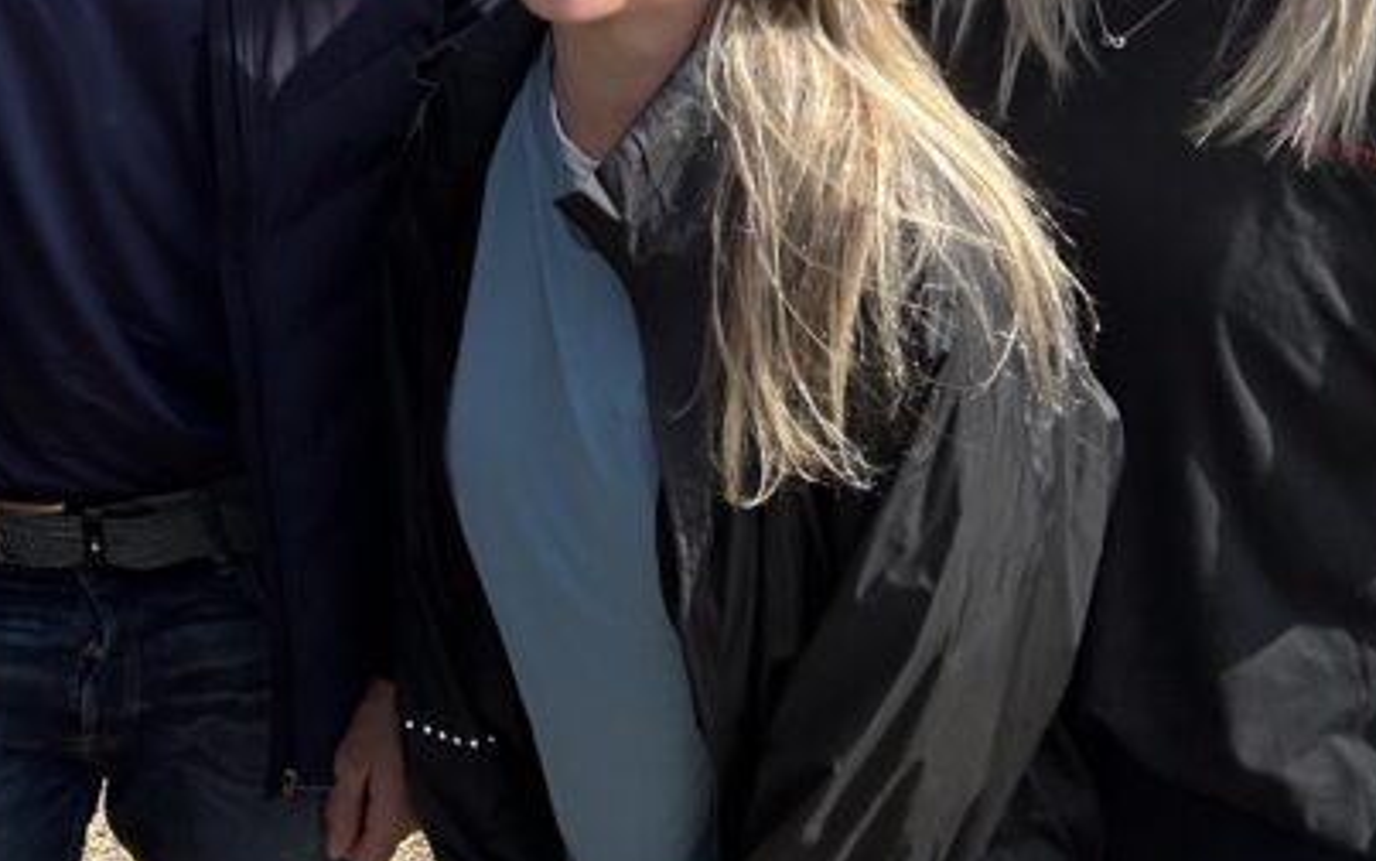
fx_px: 2325
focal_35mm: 62
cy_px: -304
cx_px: 116
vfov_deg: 19.2
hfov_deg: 31.3
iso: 25
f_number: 1.9
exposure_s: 1/1348
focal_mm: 2.69
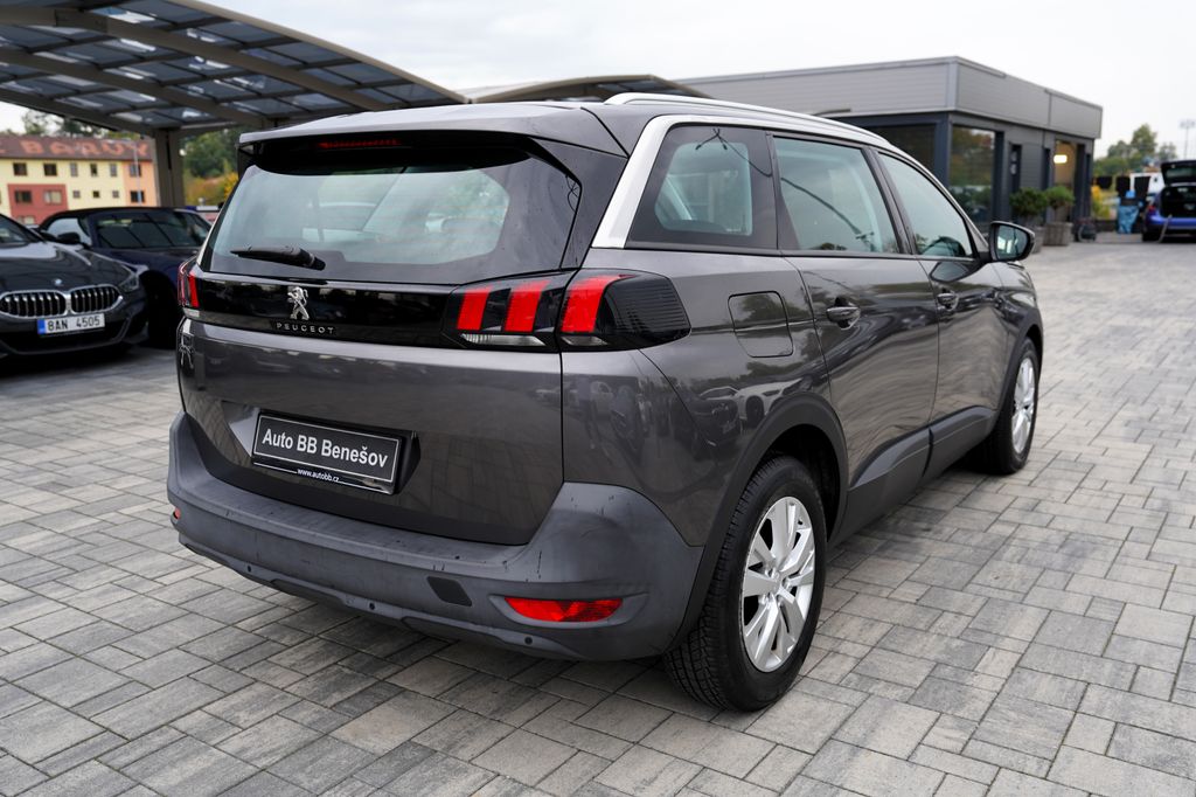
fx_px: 1029
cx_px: 598
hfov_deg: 60.3
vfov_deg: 42.3
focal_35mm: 31
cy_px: 398
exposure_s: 1/60
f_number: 3.5
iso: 100
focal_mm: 31
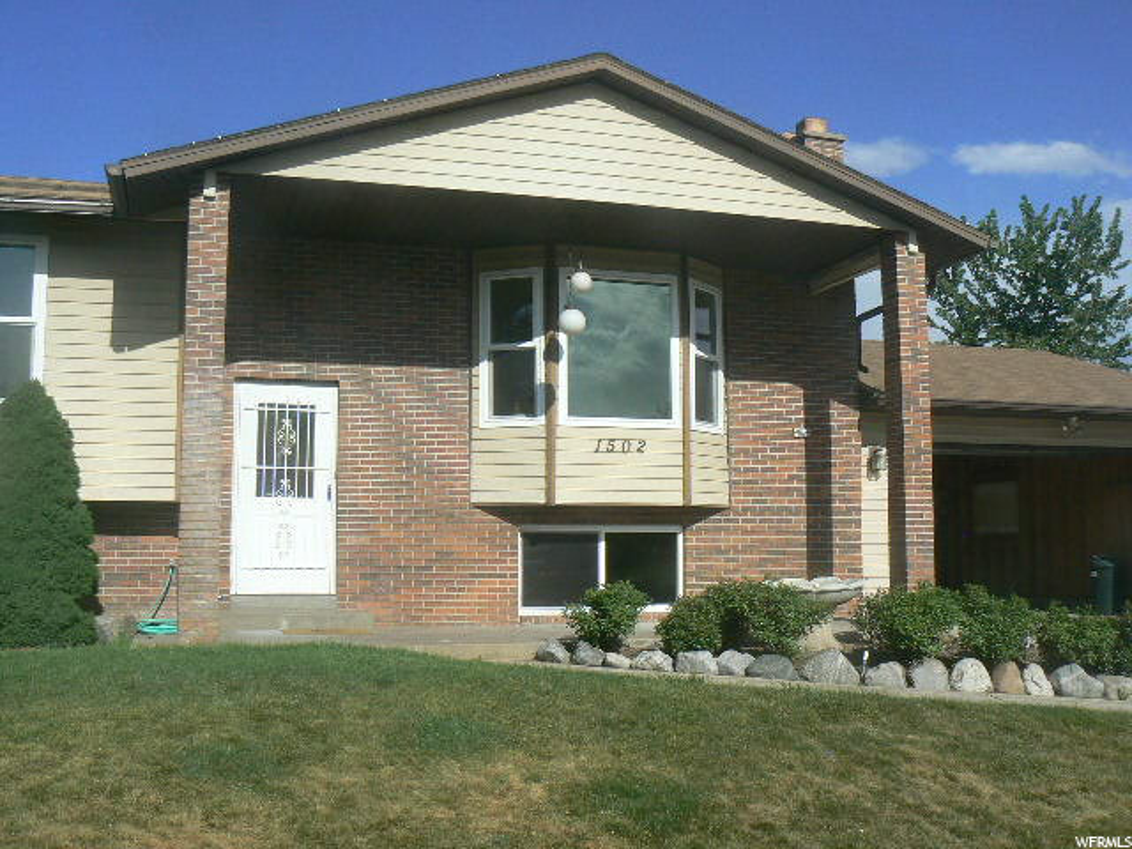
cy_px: 424
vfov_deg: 39.7
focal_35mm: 36
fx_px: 1177
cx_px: 566
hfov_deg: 51.4
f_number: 8
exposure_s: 1/500
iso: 80
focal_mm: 6
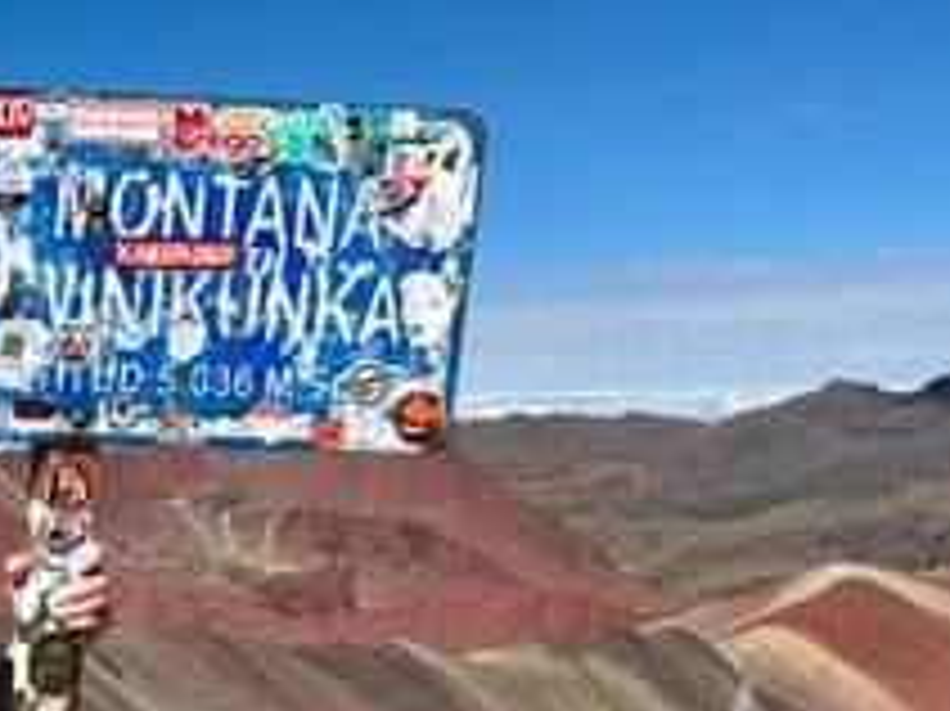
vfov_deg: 16.9
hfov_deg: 20.6
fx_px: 2249
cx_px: -455
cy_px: 922
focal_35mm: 82
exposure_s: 1/6410
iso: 80
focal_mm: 6.76
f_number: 1.78
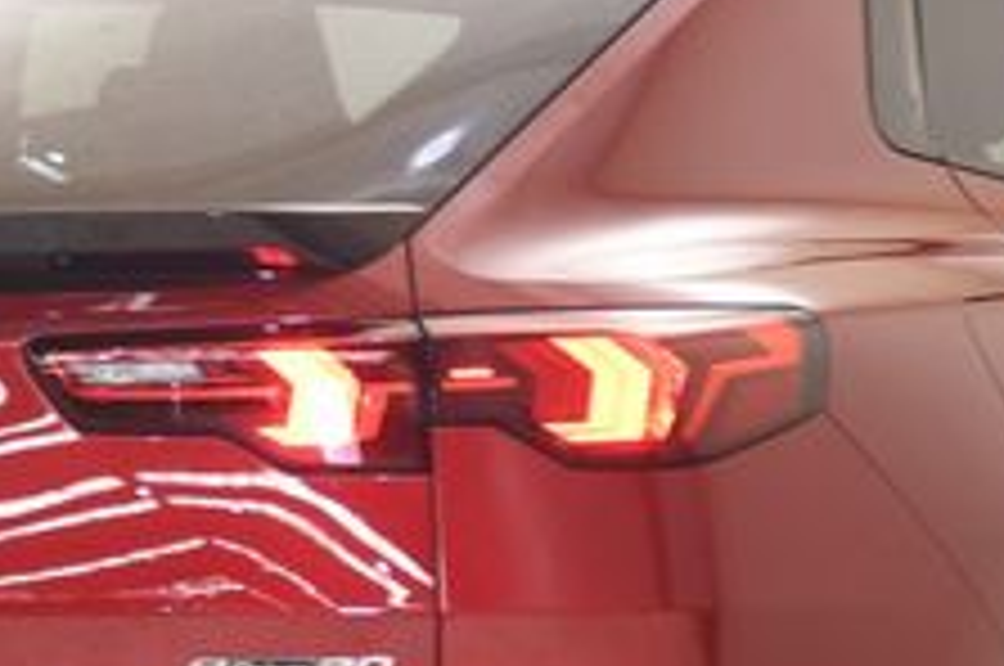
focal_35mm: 431
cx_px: 567
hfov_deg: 4.8
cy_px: 569
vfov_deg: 3.2
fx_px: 12003
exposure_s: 1/15
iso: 640
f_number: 5.3
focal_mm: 80
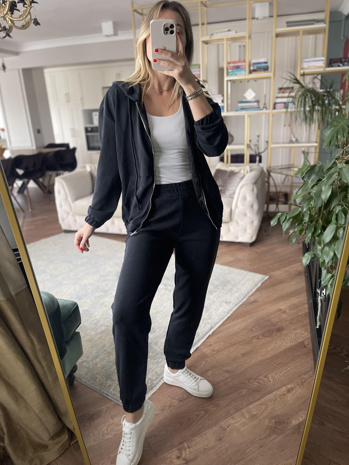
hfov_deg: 53.1
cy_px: 232
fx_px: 350
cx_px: 174
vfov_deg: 67.3
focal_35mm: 26
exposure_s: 1/60
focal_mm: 5.1
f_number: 1.6
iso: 400
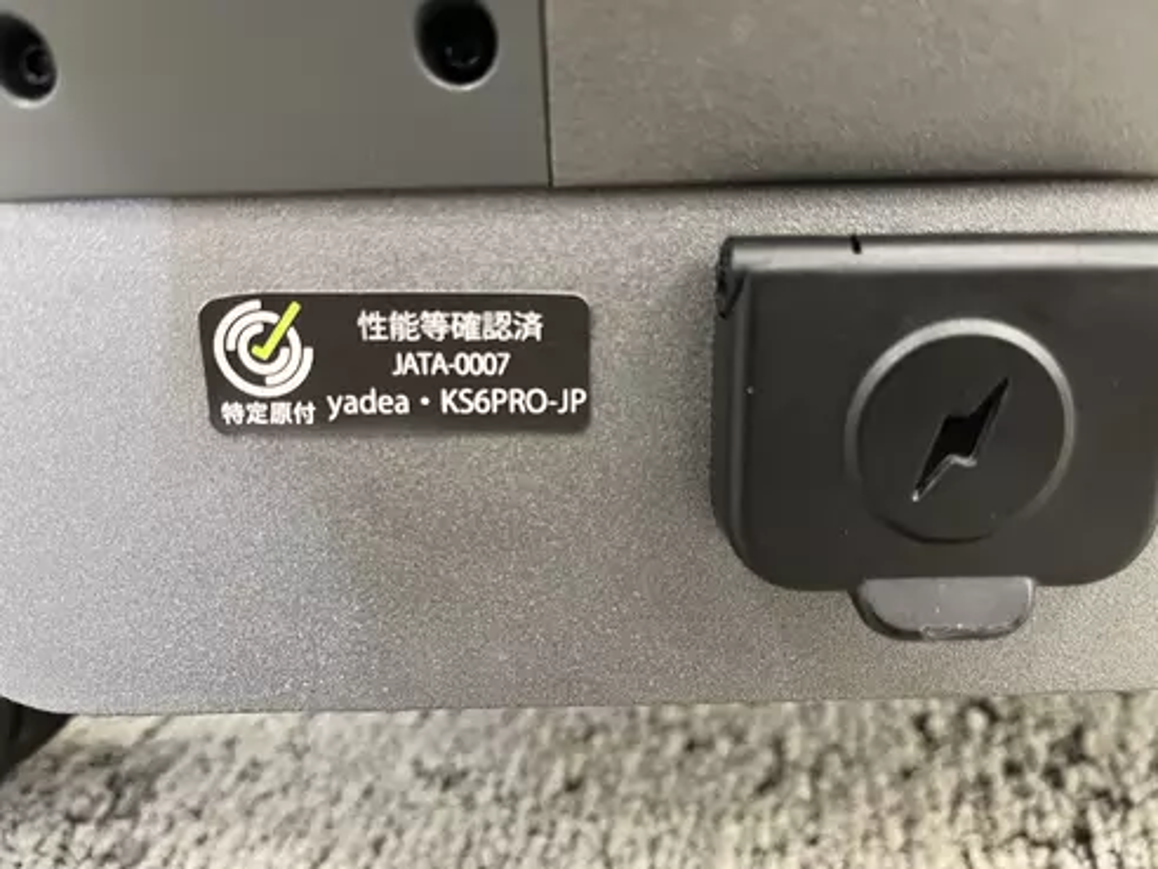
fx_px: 870
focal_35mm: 26
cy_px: 434
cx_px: 579
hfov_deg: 67.3
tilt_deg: -23.2
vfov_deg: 53.1
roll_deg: +1.6
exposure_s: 1/33
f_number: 1.6
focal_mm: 5.1
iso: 400
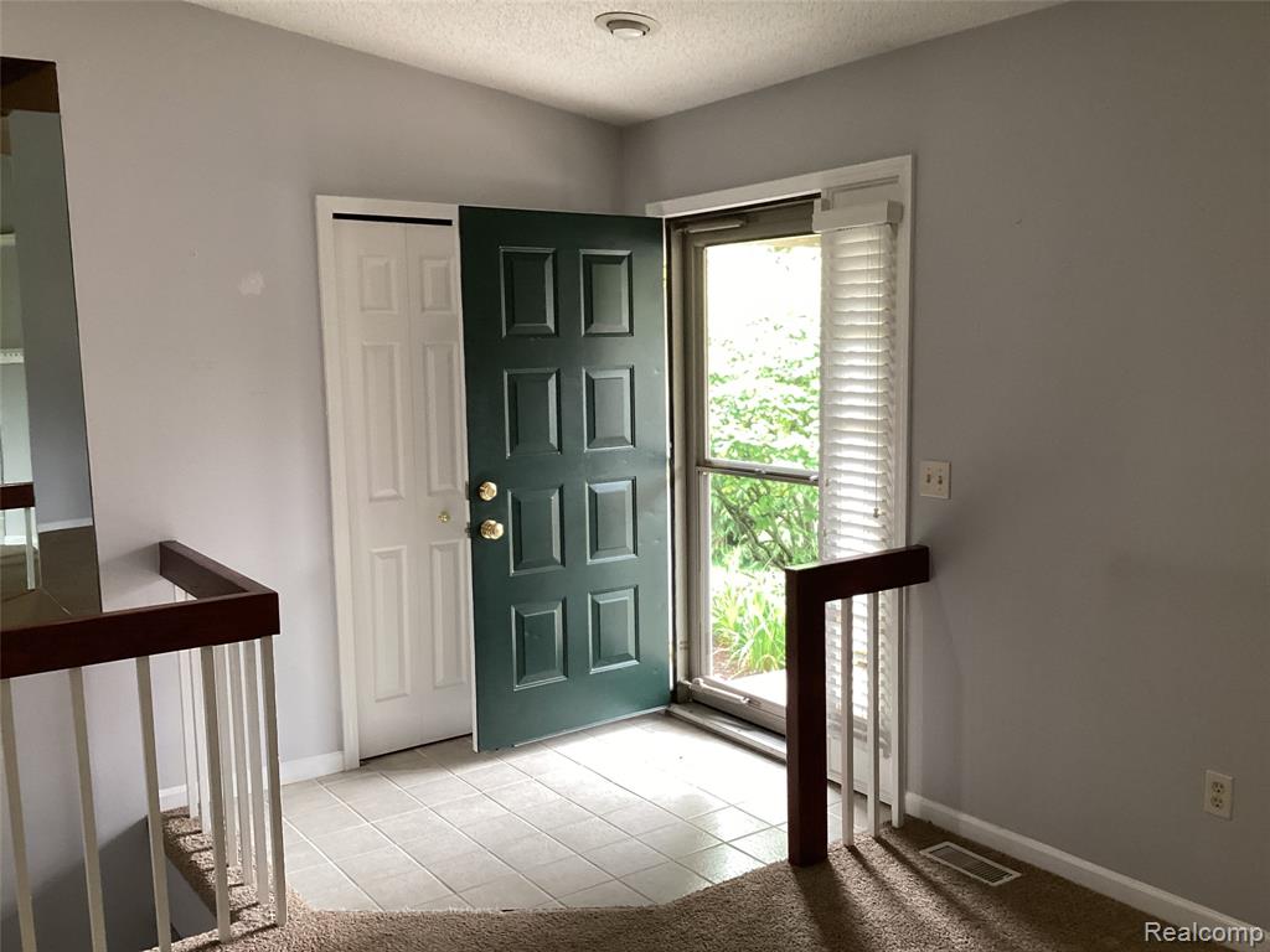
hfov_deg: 58.4
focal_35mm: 31
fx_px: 1137
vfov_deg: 45.4
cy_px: 476
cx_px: 635
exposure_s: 1/60
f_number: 2.4
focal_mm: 3.3
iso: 160
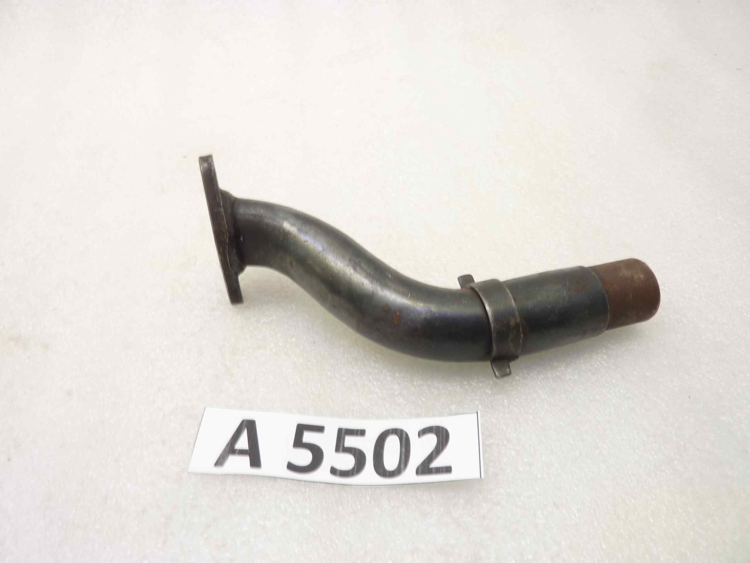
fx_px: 542
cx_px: 375
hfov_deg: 69.4
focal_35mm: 25
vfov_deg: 54.9
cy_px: 282
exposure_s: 1/13
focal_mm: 4.1
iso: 80
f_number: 3.3
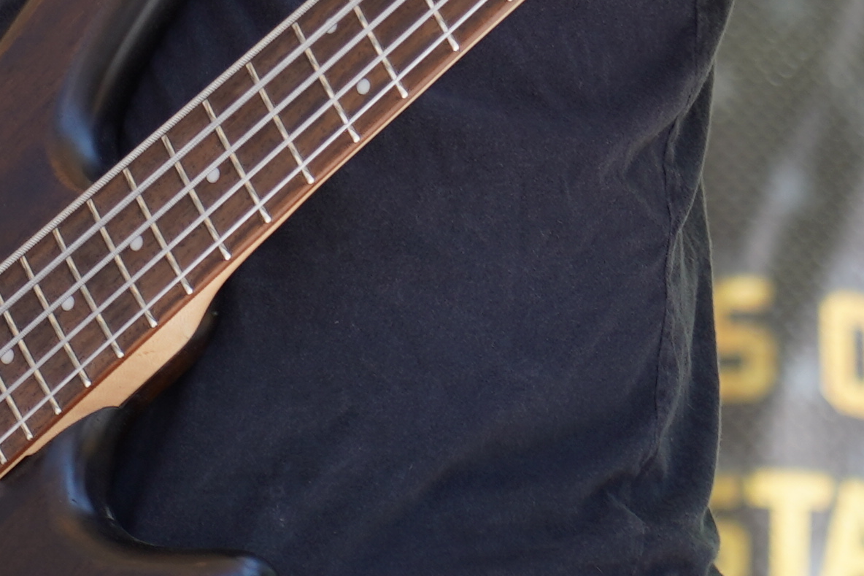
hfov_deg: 3.9
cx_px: 175
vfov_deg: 2.6
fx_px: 12765
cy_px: -617
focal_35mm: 532
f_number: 4.5
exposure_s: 1/200
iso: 100
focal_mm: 105
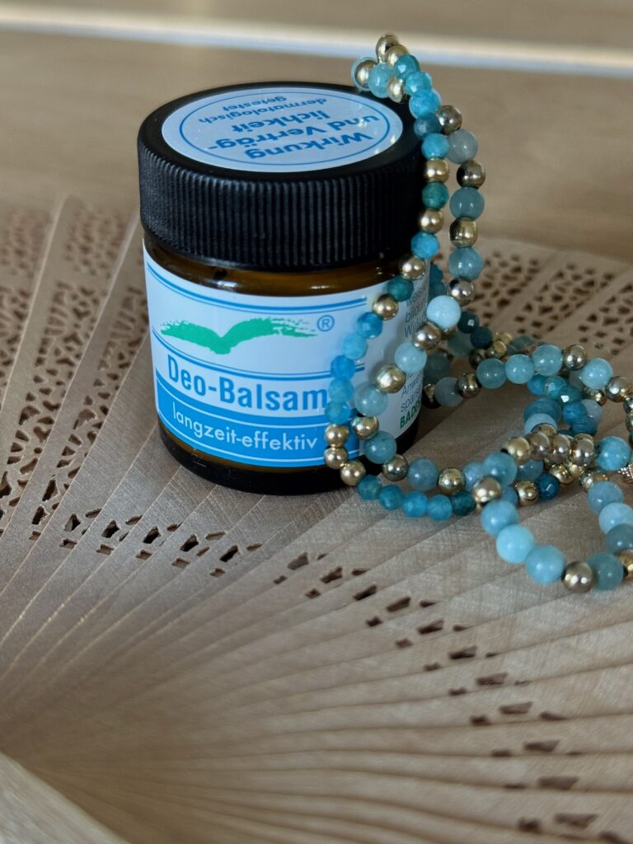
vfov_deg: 39.7
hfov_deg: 30.3
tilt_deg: -33.1
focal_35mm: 48
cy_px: 422
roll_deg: +2.4
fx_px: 1170
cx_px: 316
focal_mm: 6.76
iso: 100
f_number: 1.78
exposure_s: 1/48
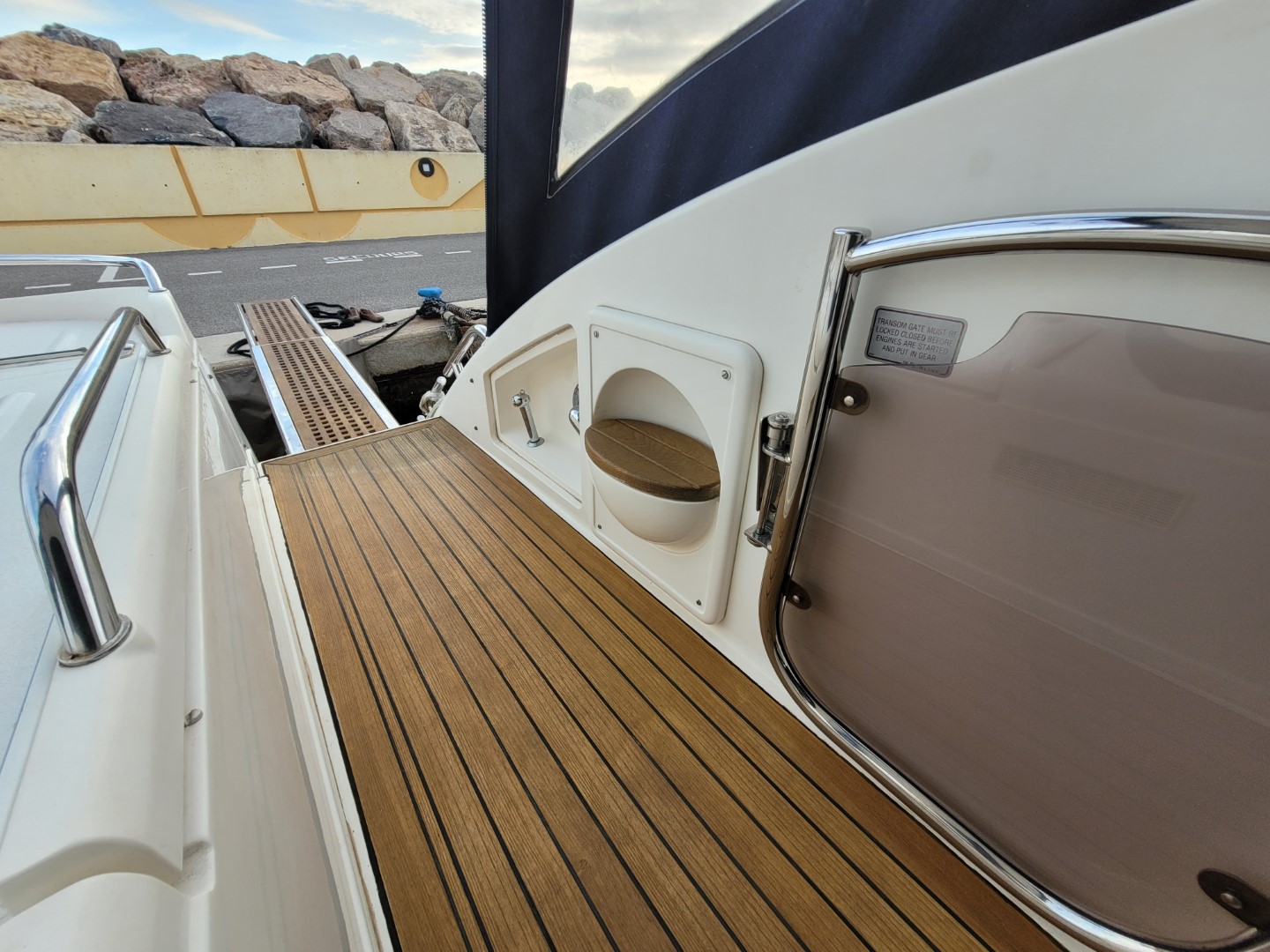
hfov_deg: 106.2
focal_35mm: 13
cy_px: 476
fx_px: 477
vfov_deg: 89.9
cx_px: 635
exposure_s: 1/186
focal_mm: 1.74
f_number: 2.2
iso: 40
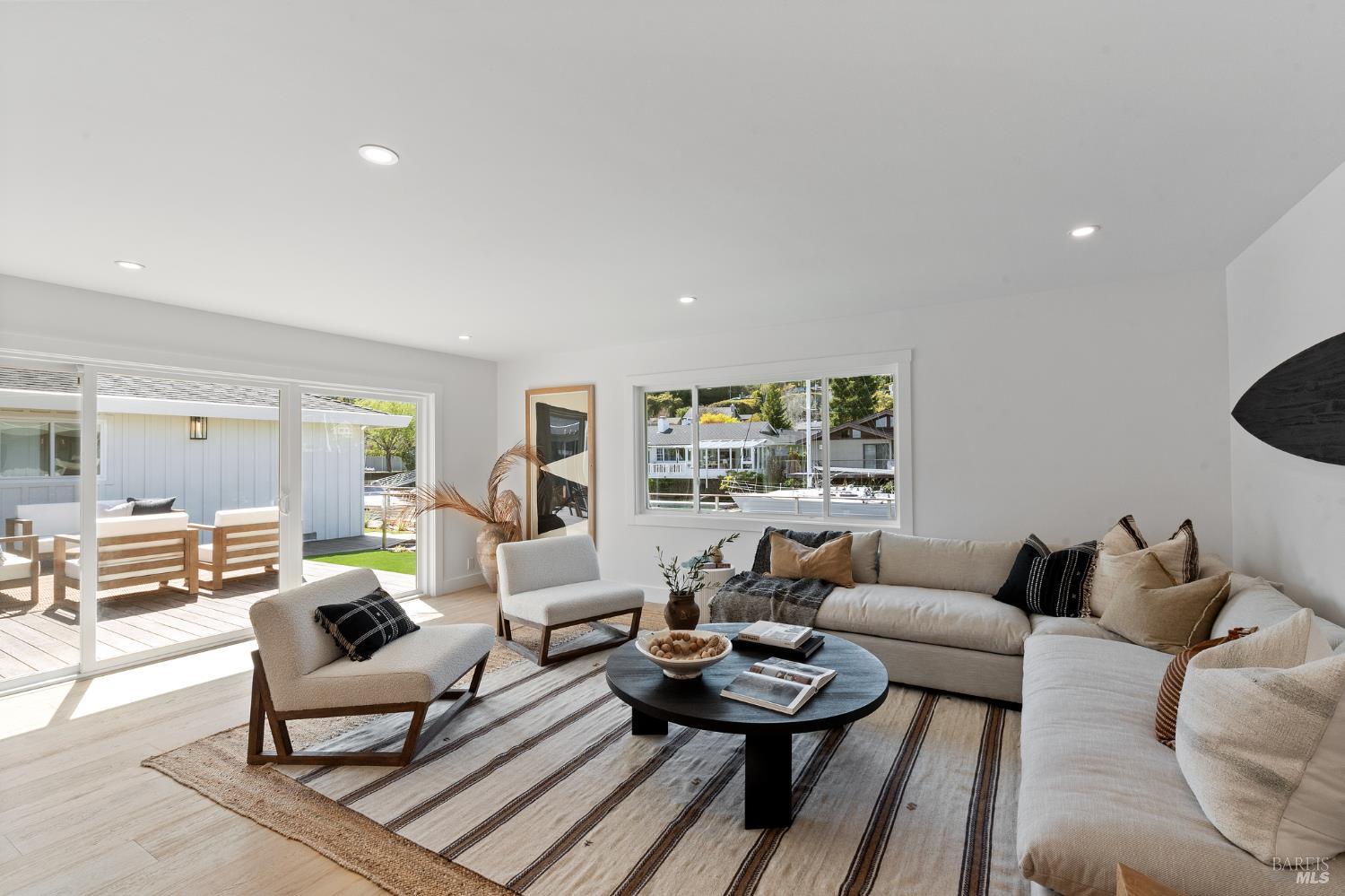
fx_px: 560
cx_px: 672
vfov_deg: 77.3
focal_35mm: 15
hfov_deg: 100.4
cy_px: 448
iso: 400
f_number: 13
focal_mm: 15
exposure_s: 1/60
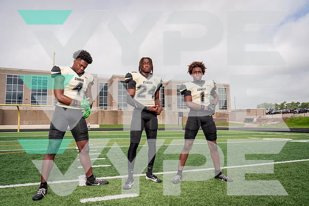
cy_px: 103
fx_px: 212
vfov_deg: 52.0
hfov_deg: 72.3
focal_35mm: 25
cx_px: 154
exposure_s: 1/1600
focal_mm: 24
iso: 400
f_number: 6.3
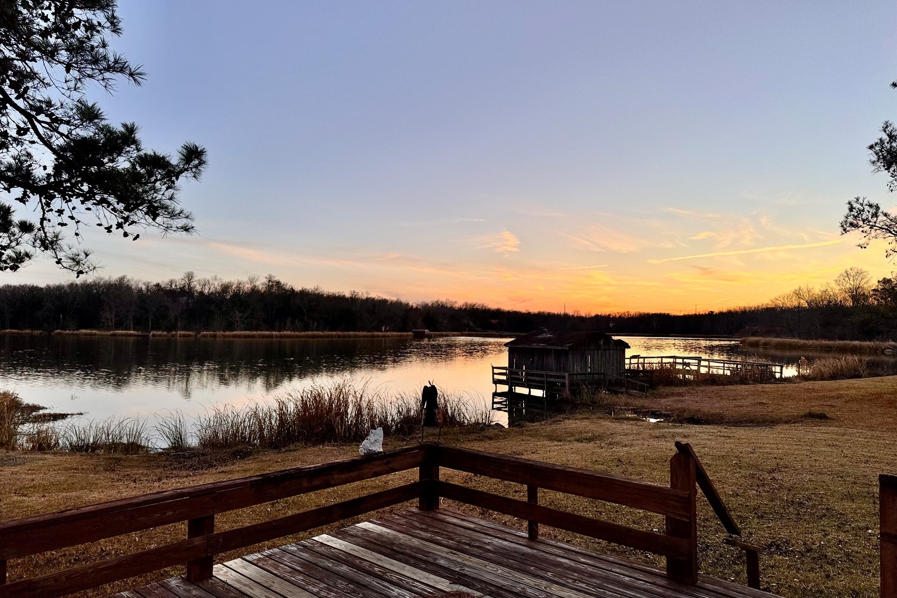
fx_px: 623
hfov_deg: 71.5
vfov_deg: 51.3
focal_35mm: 25
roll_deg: -0.8
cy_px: 316
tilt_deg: +1.2
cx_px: 448
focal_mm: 6.76
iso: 80
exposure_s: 1/792
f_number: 1.78
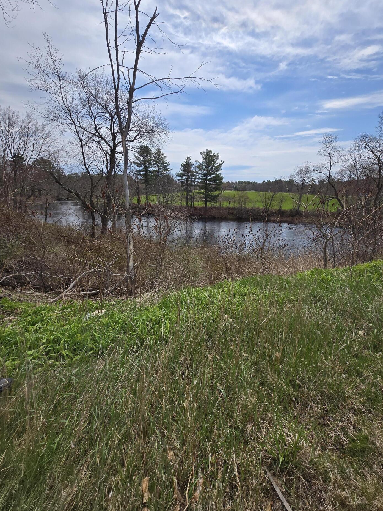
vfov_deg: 102.0
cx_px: 194
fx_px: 207
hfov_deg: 85.7
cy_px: 244
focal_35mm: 14
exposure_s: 1/2054
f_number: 2.2
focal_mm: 1.7
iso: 25
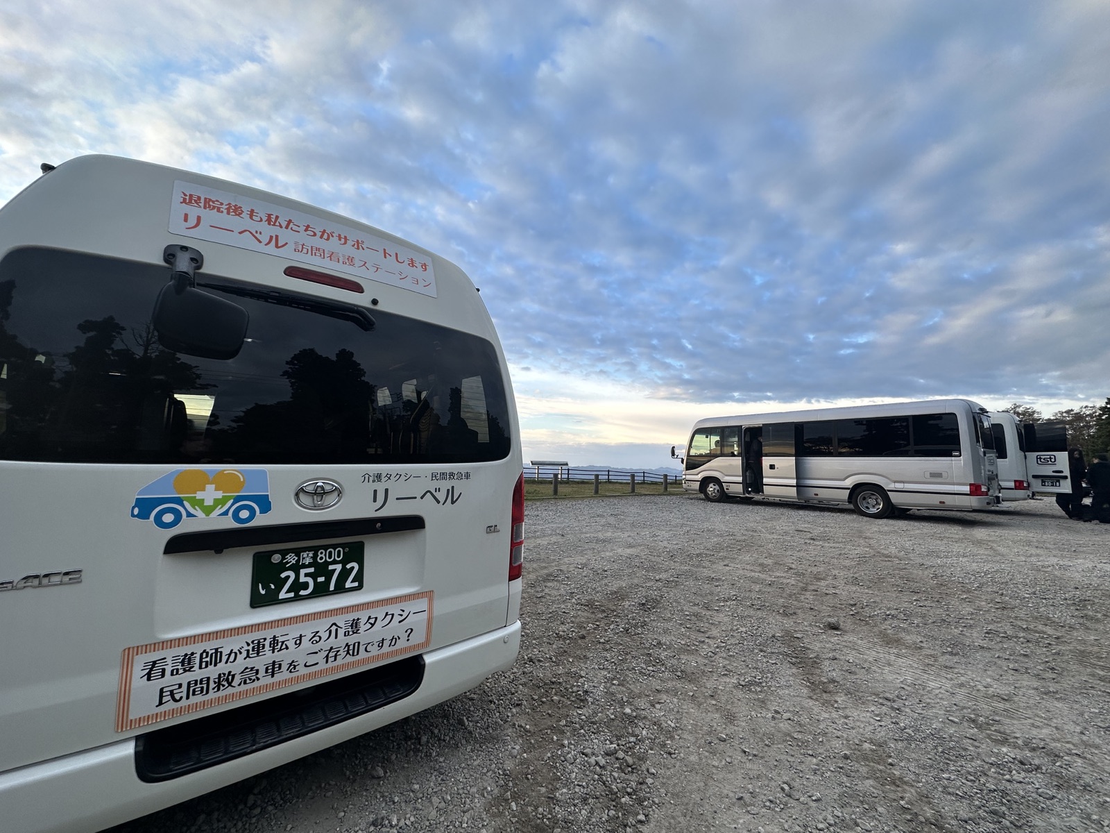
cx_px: 555
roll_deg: -0.2
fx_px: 449
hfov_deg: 102.1
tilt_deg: +5.8
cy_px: 416
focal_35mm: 14
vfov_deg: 85.7
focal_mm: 2.22
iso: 40
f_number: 2.2
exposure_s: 1/385
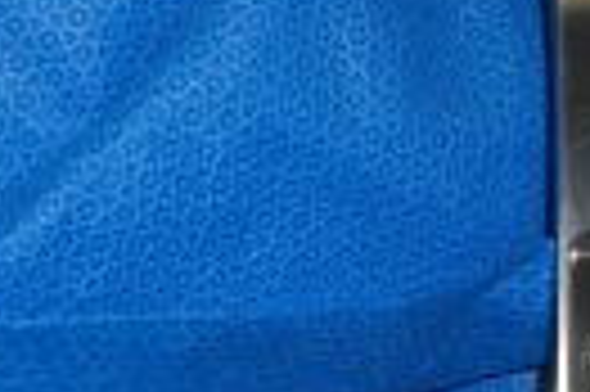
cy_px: 223
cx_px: 198
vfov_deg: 9.6
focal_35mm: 142
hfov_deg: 14.4
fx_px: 2324
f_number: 2.8
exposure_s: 1/60
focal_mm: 7.9
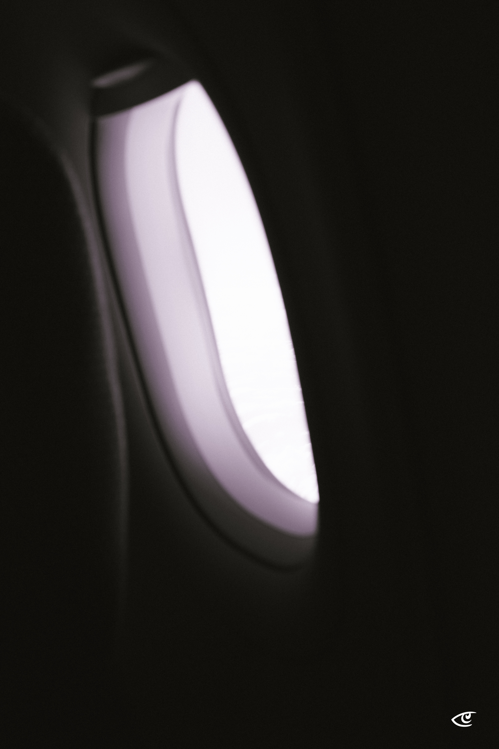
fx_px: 832
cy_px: 374
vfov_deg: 48.5
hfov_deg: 33.4
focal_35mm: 40
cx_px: 250
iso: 100
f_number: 4
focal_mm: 26
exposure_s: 1/320
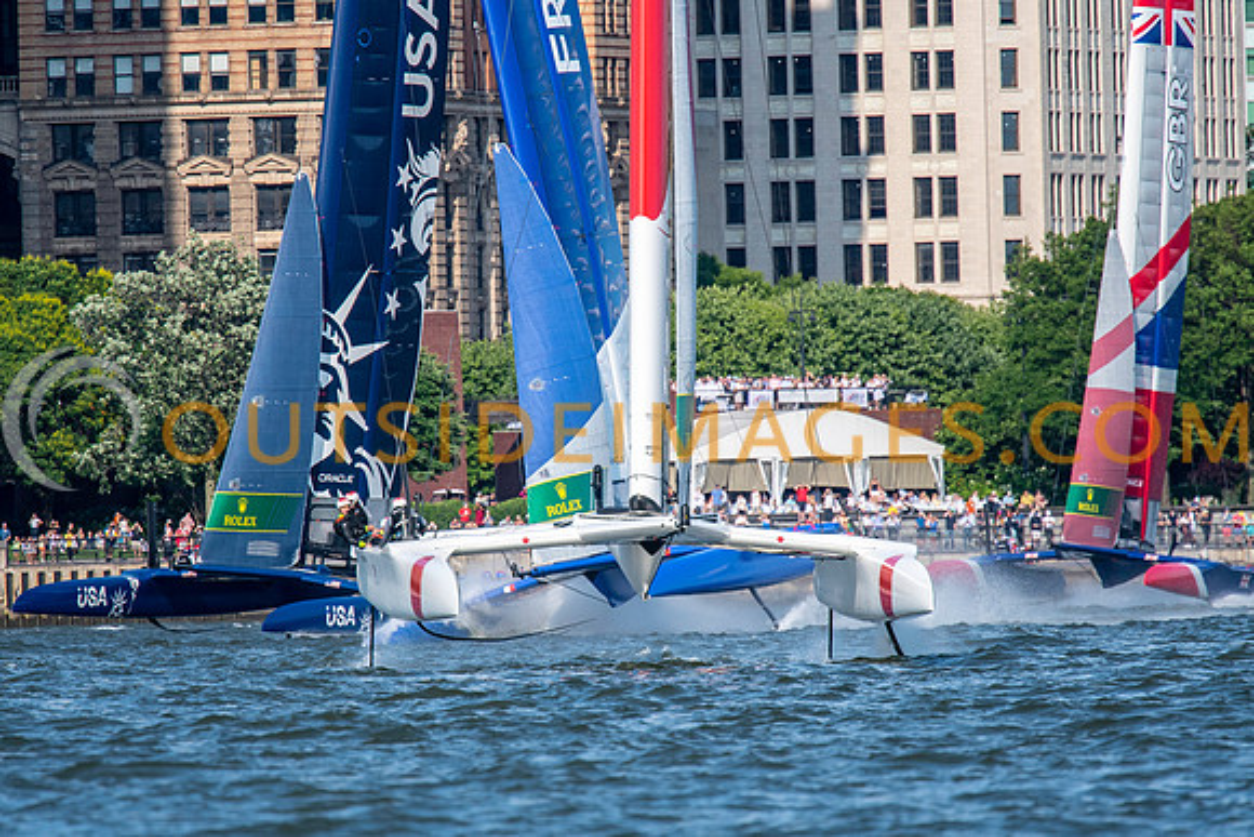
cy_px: 444
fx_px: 23273
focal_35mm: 668
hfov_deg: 3.1
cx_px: 589
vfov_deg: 2.1
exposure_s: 1/2000
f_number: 5.6
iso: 500
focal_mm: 420
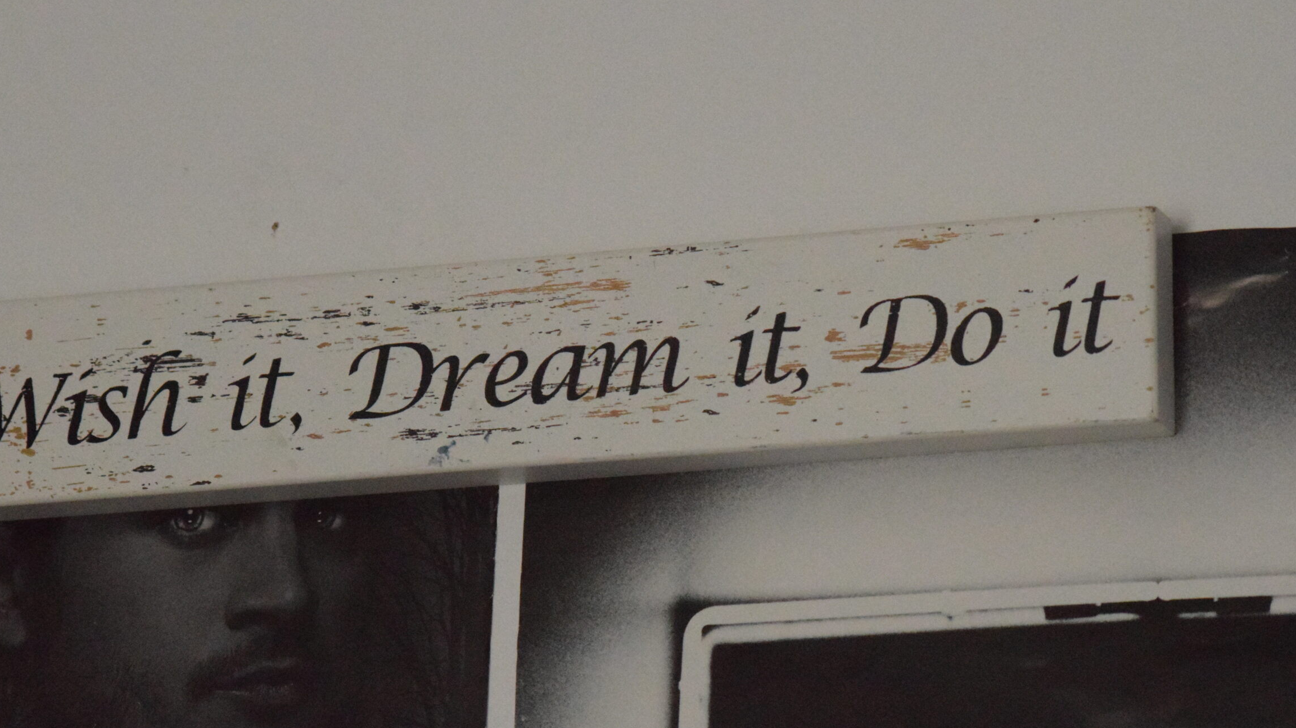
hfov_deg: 11.2
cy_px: 335
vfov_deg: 6.3
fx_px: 6597
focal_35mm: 192
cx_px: 578
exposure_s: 1/160
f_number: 6.3
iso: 12800
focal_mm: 110
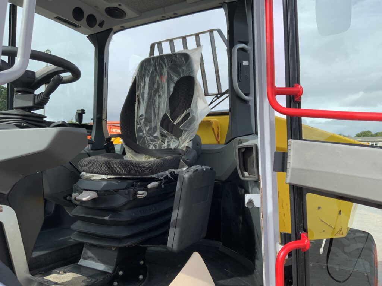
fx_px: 320
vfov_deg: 48.2
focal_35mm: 29
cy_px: 143
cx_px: 191
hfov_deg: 61.7
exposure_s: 1/978
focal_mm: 3
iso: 16
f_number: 1.8
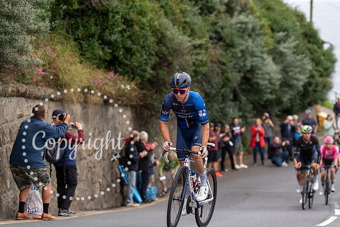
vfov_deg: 11.0
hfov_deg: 16.4
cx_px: 170
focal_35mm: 125
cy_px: 114
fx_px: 1181
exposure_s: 1/1000
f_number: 3.5
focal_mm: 125
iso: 320
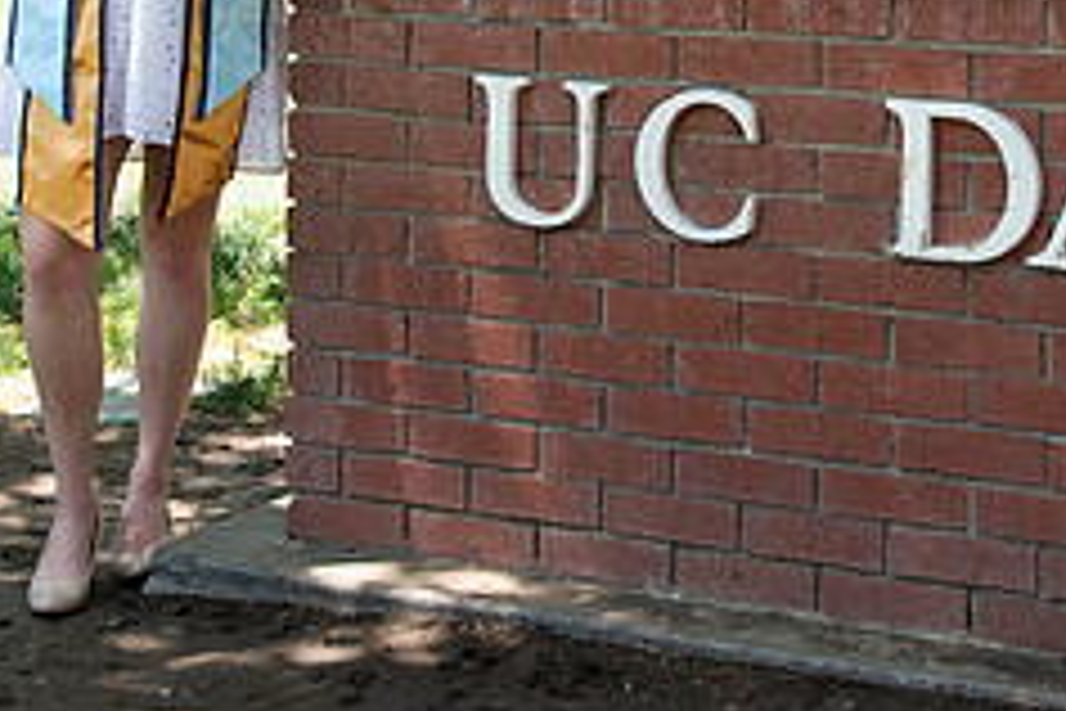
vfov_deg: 13.6
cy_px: -101
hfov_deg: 20.8
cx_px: 544
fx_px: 2902
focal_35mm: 98
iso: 640
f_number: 5.6
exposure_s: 1/500
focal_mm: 40
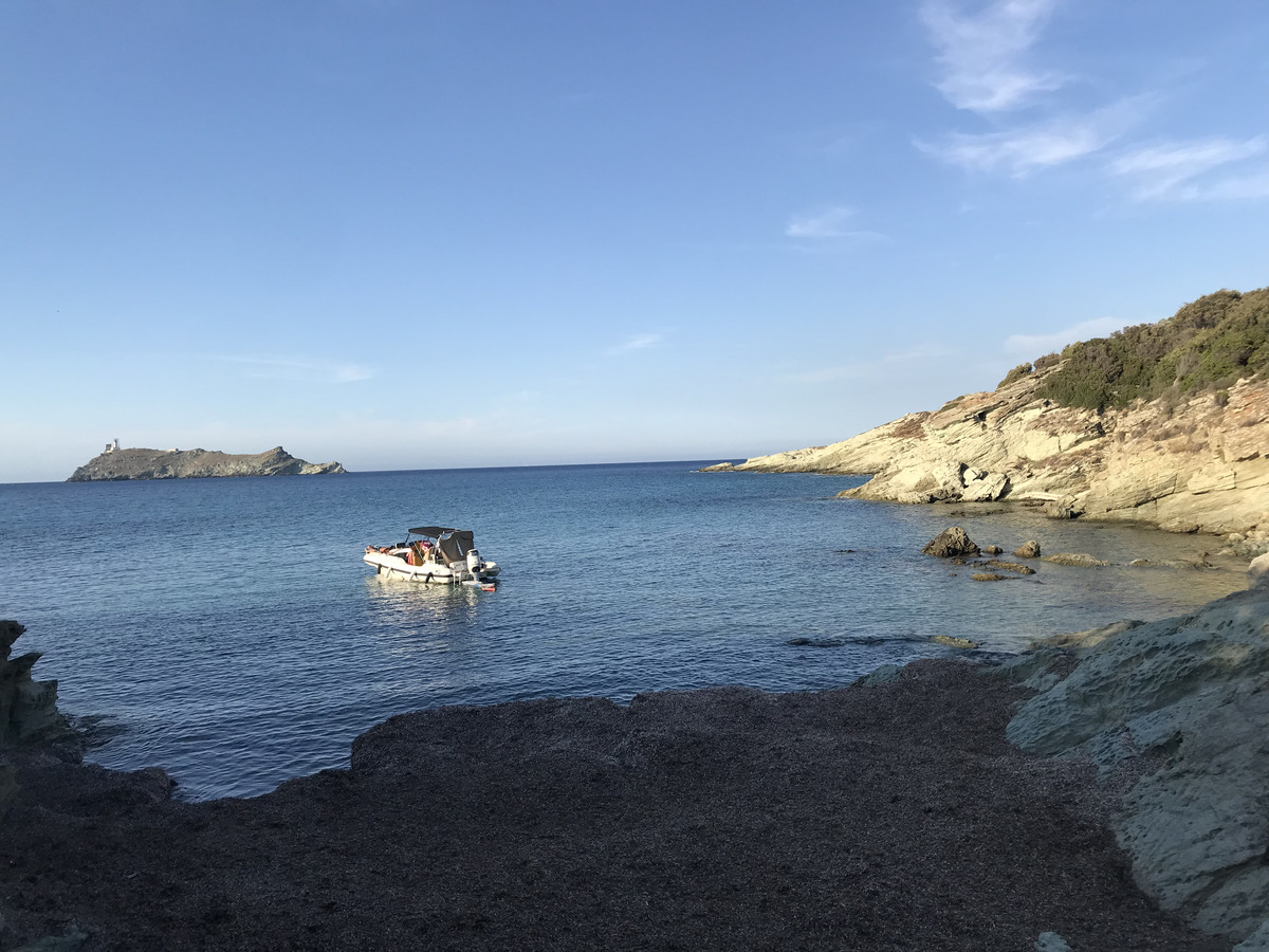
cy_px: 476
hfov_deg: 63.4
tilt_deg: +0.5
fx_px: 1026
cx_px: 634
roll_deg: +1.3
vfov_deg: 49.7
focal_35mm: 28
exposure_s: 1/1953
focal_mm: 3.99
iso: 20
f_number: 1.8
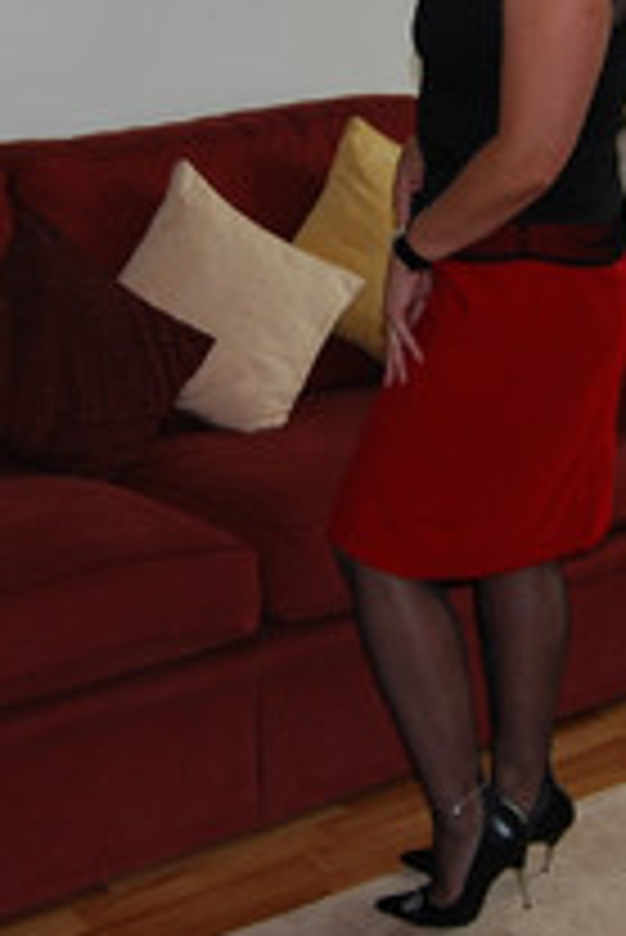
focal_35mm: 65
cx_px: 297
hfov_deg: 21.0
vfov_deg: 30.7
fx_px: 1692
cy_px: 313
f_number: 3.5
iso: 200
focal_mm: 18
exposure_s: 1/60
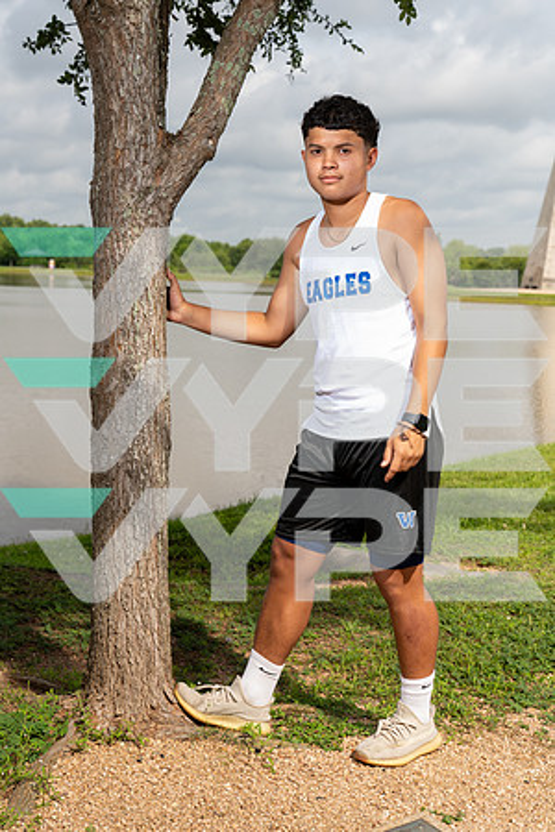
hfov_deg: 24.2
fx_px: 1295
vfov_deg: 35.6
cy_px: 416
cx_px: 278
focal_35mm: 56
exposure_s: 1/250
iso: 100
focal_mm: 56
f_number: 6.3
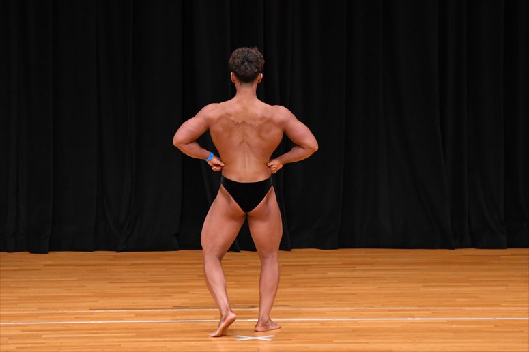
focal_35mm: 255
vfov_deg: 5.4
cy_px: 176
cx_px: 264
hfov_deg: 8.1
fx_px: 3745
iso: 3200
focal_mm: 170
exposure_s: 1/400
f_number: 5.6
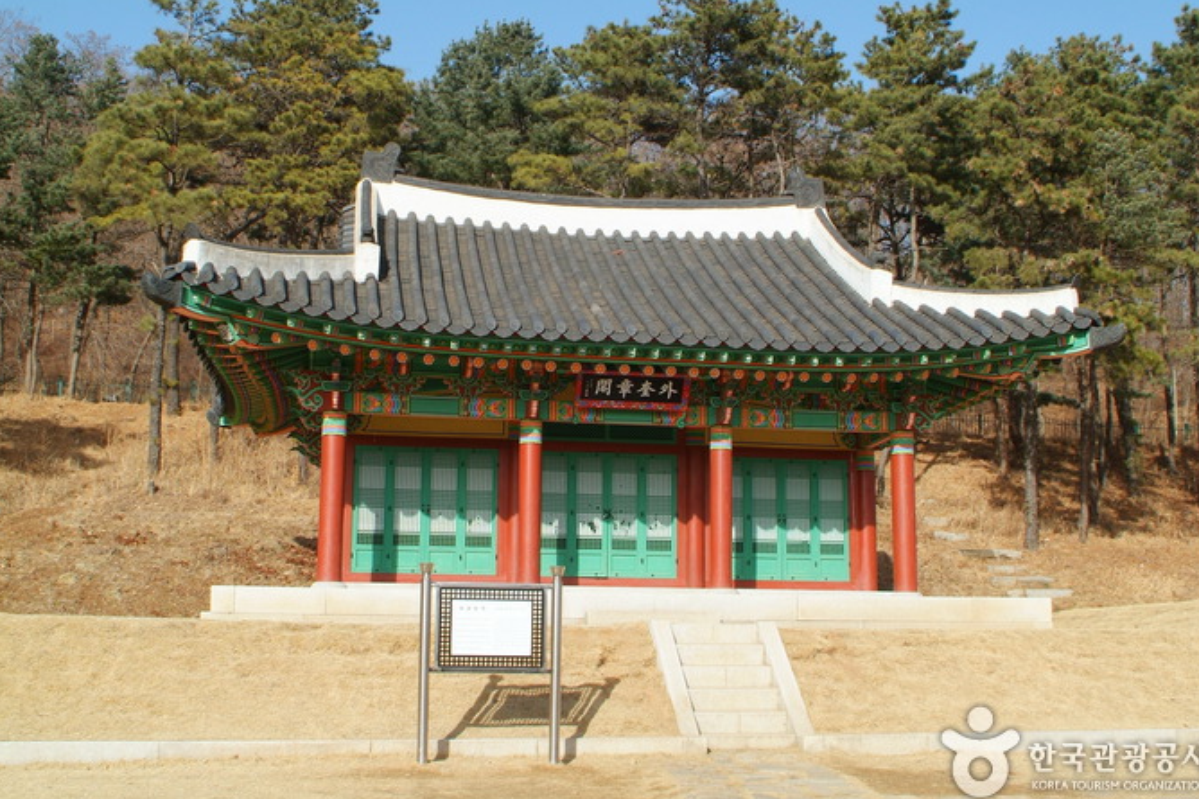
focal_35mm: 44
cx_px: 609
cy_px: 402
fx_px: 1465
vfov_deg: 30.5
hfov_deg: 44.5
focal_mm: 28
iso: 400
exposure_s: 1/350
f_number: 9.5
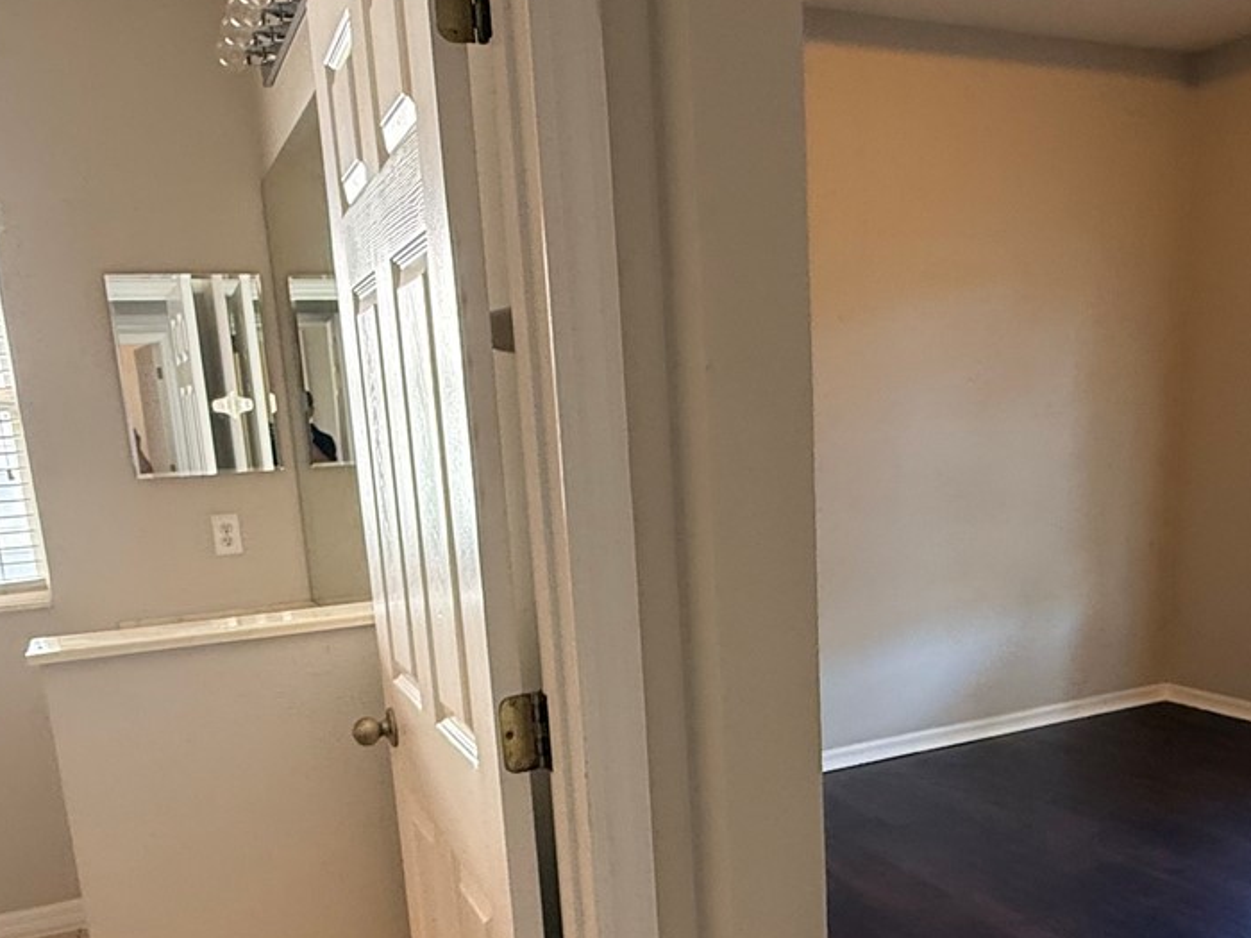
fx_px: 1156
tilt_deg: -14.4
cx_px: 692
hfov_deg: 56.7
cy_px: 674
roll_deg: +3.5
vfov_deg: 43.1
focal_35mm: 32
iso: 250
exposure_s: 1/60
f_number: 2.2
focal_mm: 2.22
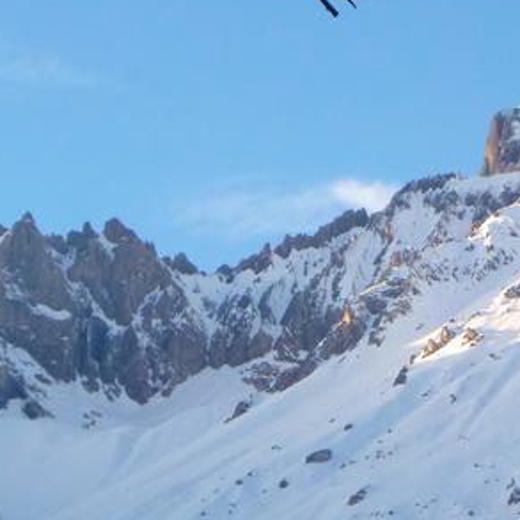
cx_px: 470
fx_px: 4096
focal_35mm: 241
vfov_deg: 7.3
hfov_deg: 7.2
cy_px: 257
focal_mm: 18
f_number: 5.7
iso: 200
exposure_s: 1/200
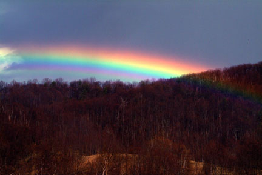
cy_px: 88
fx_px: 765
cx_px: 131
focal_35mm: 105
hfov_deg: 19.4
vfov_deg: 13.1
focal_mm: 70
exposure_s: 1/750
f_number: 13
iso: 800
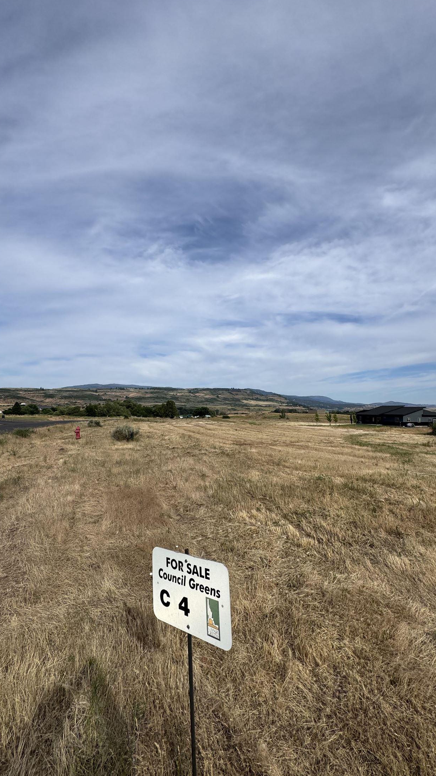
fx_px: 329
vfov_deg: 99.3
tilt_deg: +2.3
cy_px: 402
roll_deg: -0.8
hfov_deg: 66.8
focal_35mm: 16
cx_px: 244
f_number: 2.2
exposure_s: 1/3390
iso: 50
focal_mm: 2.22
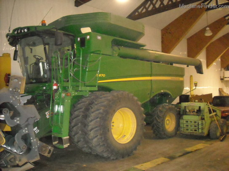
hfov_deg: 52.6
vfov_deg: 40.7
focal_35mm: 35
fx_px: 232
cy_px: 86
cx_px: 114
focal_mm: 5.7
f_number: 2.8
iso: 1181
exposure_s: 1/60
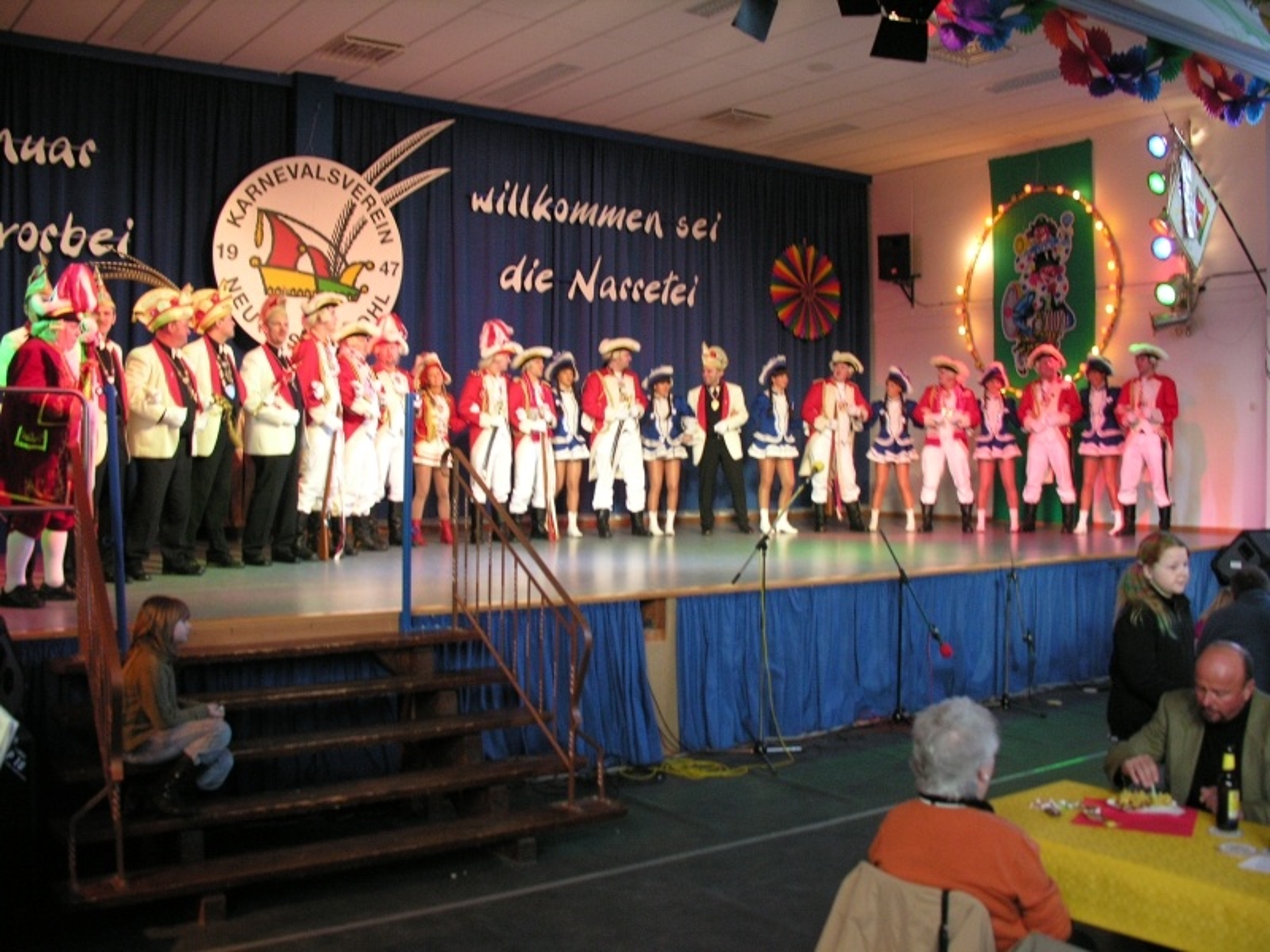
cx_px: 635
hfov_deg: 52.6
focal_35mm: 35
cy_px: 476
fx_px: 1284
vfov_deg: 40.7
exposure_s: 1/35.3
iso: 200
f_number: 2.8
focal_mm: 8.9
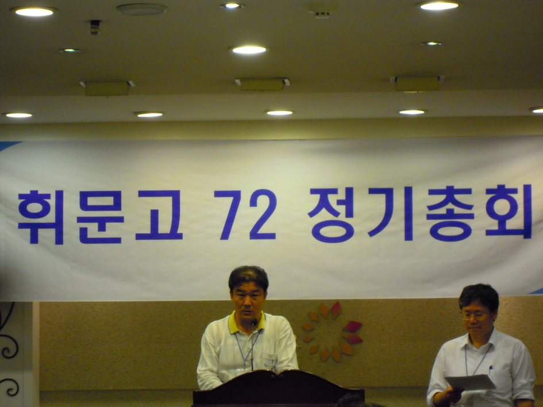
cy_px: 204
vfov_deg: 10.6
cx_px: 272
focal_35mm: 140
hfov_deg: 14.1
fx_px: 2195
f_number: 6.6
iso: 500
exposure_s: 1/25
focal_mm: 25
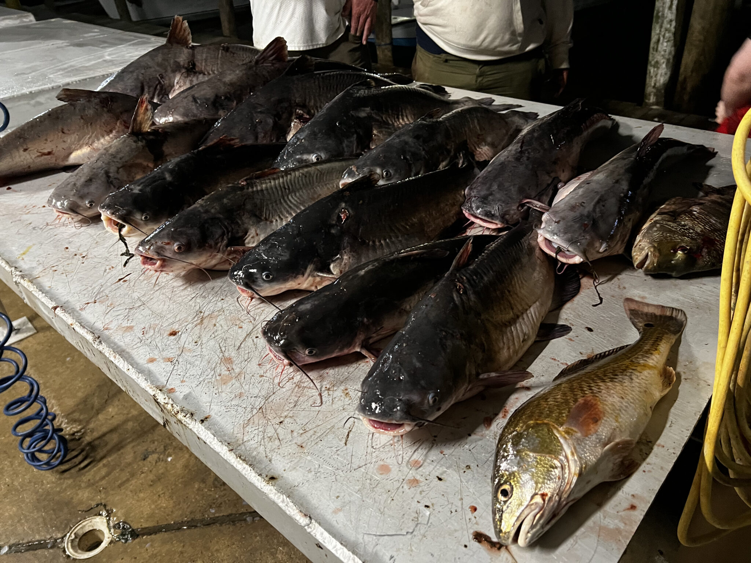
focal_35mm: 26
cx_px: 376
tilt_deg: -35.8
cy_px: 282
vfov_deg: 53.1
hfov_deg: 67.3
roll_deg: +7.2
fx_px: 564
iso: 500
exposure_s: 1/40
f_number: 1.5
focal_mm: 5.7
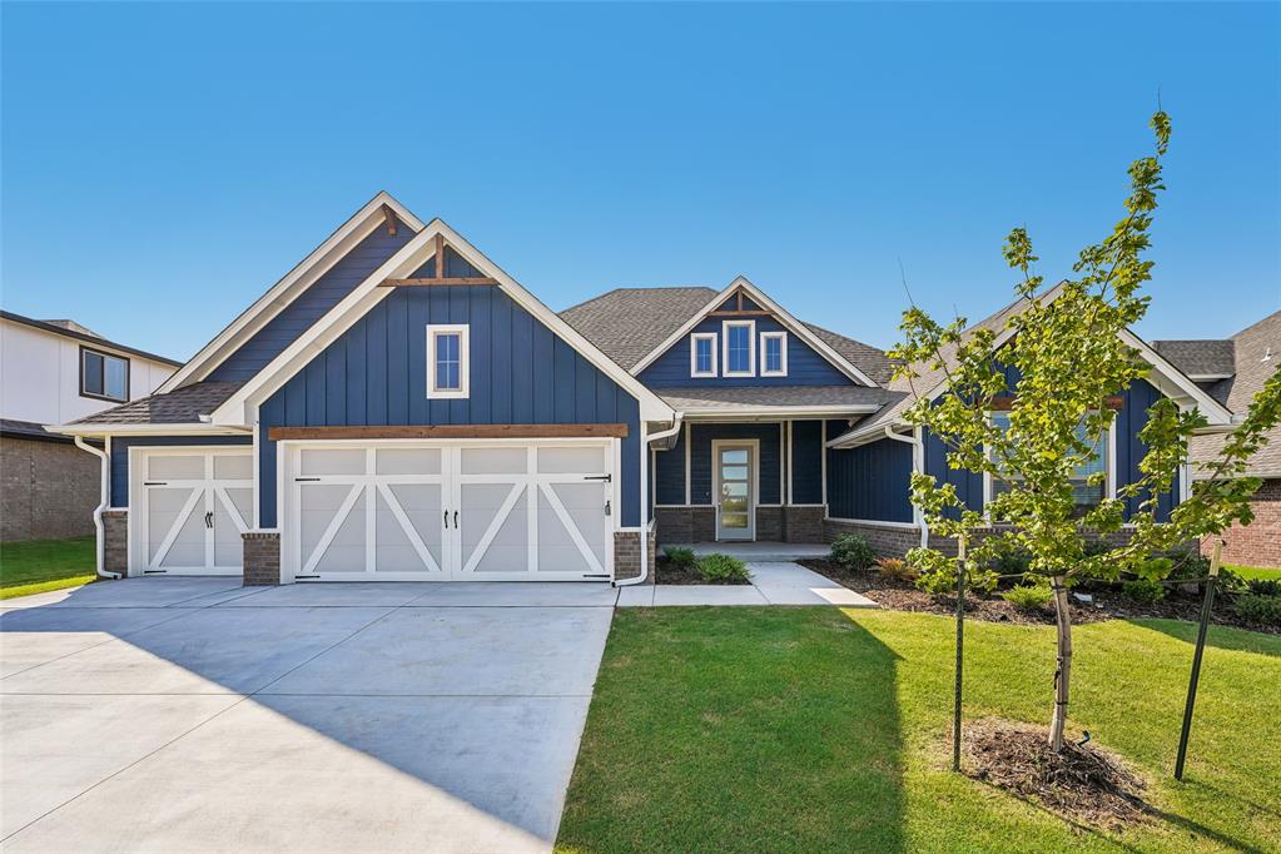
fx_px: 498
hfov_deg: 104.3
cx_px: 640
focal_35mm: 14
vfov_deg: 81.2
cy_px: 427
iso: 100
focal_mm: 14
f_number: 8
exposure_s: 1/200
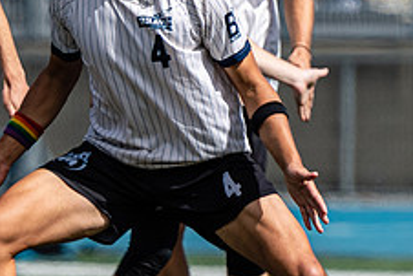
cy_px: 214
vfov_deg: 1.5
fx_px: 10882
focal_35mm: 948
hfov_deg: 2.2
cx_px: 12
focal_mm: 200
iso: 100
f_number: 2.8
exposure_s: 1/3200
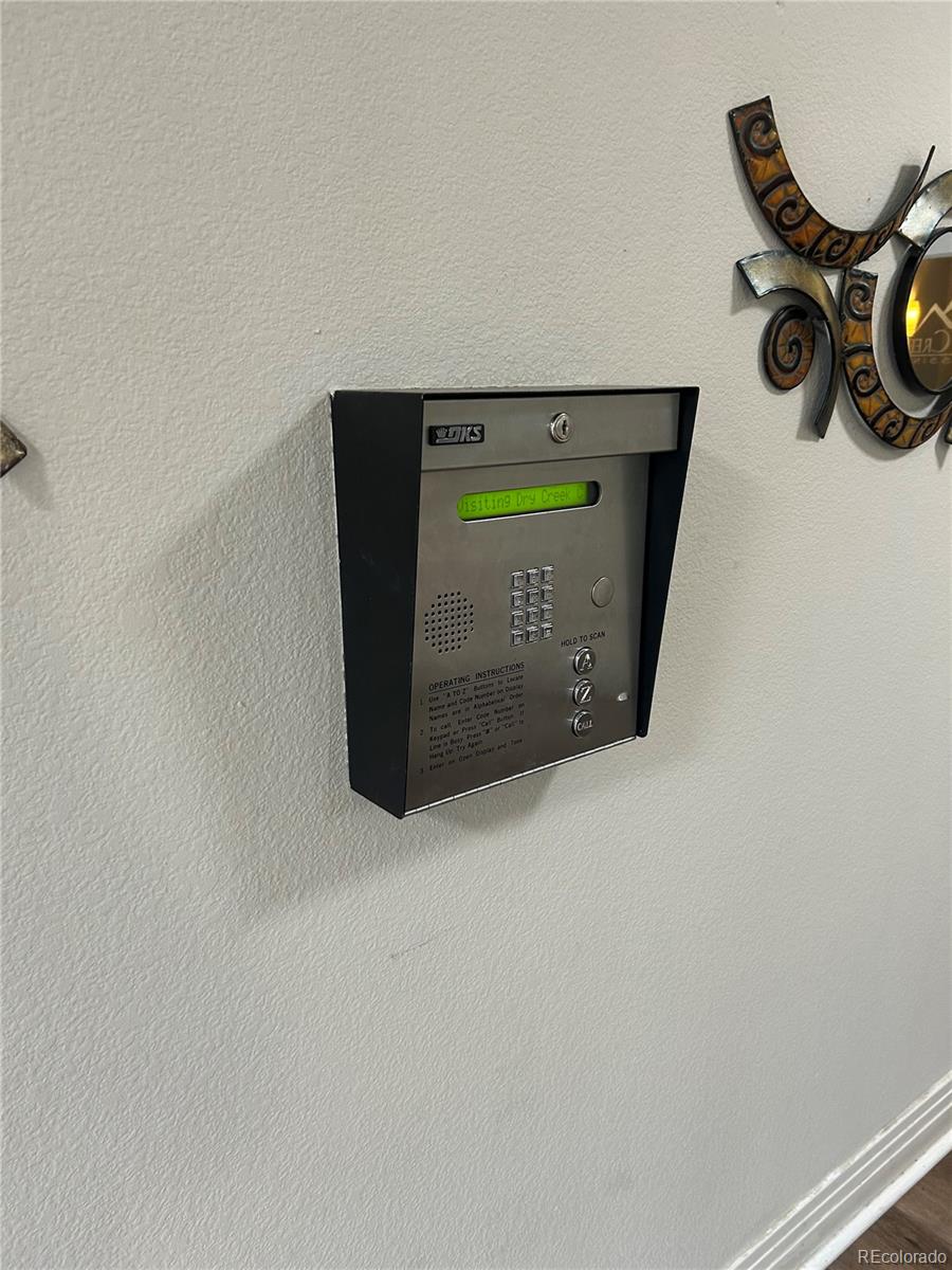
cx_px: 476
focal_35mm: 26
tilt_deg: -16.3
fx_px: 953
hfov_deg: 53.1
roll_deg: -1.2
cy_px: 635
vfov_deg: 67.3
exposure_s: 1/60
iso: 160
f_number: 1.5
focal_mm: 5.7
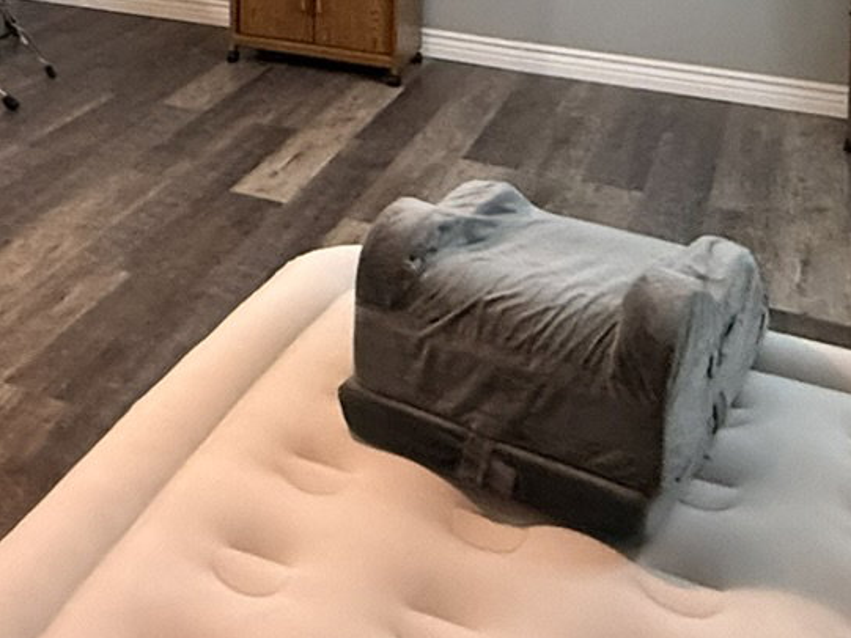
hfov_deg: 34.6
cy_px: -226
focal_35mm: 53
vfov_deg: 23.7
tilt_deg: -3.5
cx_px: 124
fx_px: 1303
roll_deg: +0.6
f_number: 2.2
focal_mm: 2.22
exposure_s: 1/60
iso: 640
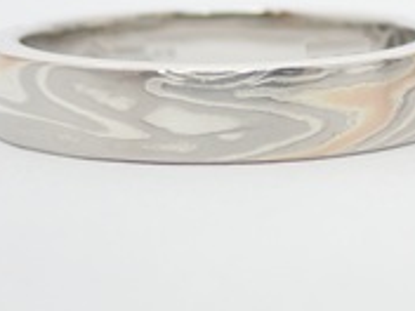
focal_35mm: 197
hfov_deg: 10.0
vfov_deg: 7.5
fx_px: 2362
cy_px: 95
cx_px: 406
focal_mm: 13.65
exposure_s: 1/100
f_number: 4.1
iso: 200
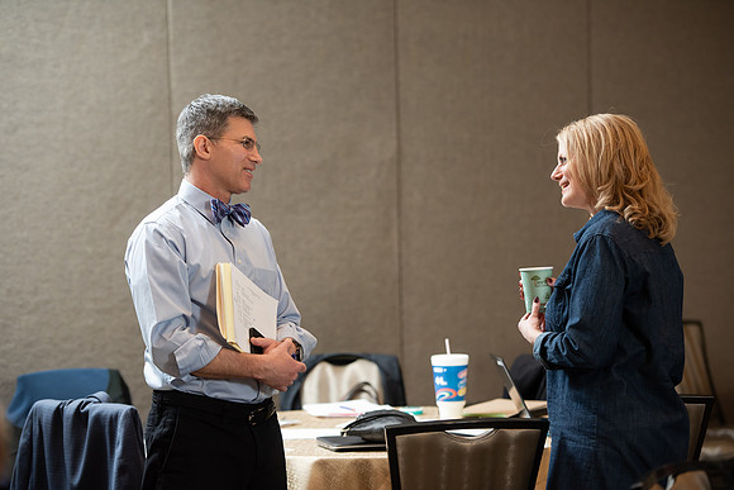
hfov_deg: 18.3
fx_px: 2284
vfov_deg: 12.2
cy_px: 245
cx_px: 367
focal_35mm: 112
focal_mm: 112
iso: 1000
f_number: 3.2
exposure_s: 1/160
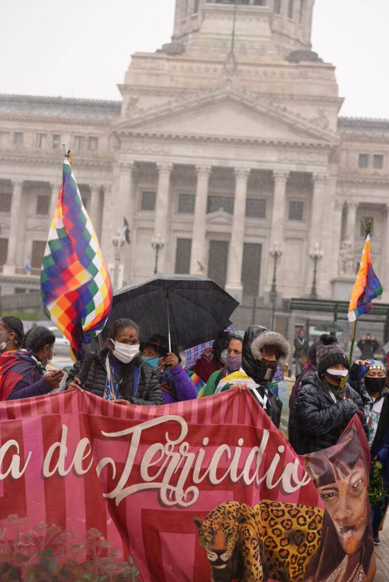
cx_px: 194
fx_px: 890
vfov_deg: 36.2
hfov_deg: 24.7
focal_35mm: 55
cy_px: 291
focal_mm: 55
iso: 80
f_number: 4
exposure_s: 1/160
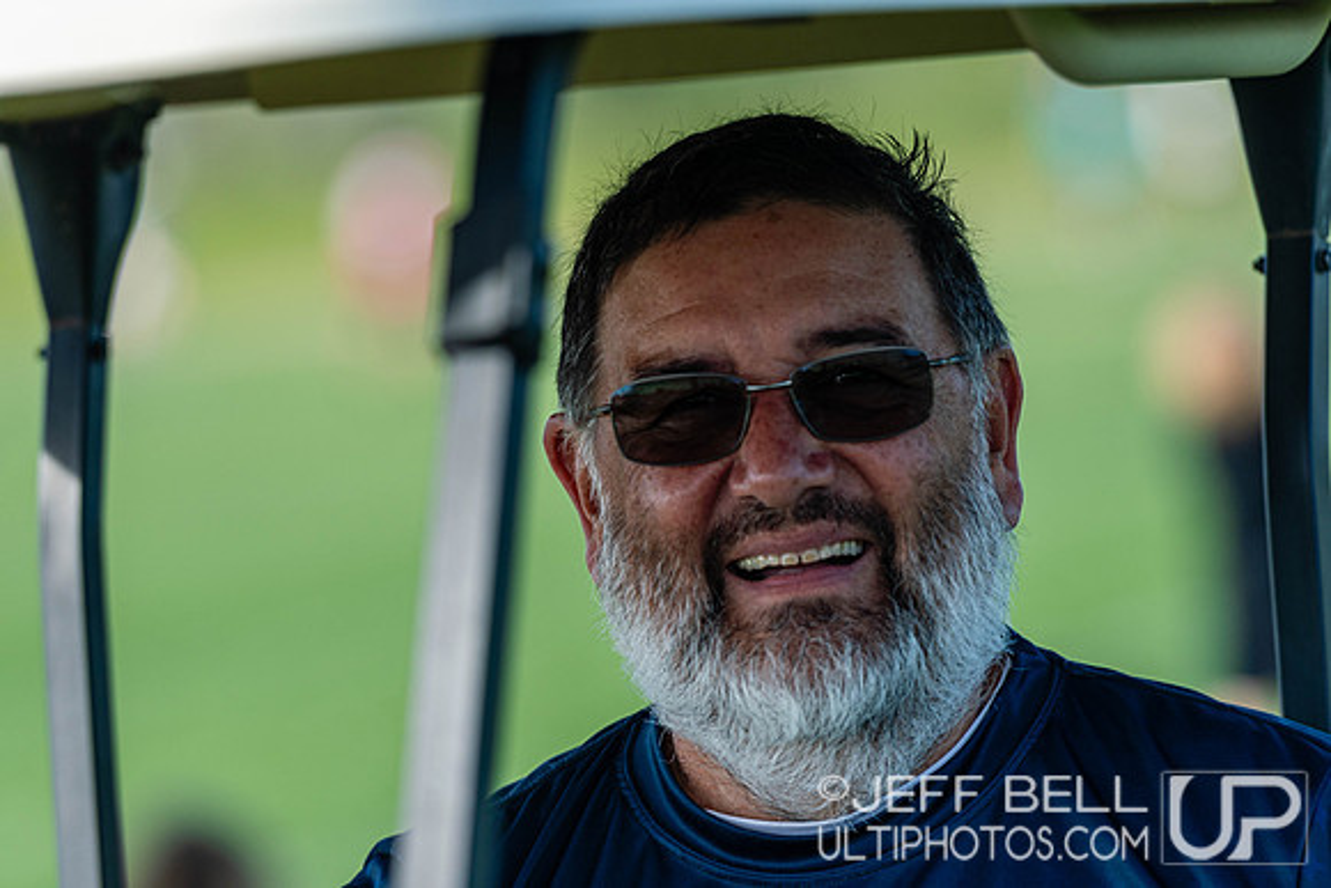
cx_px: 666
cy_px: 444
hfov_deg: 6.9
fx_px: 11094
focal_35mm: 300
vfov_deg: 4.6
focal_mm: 200
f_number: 3.2
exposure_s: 1/1000
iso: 100
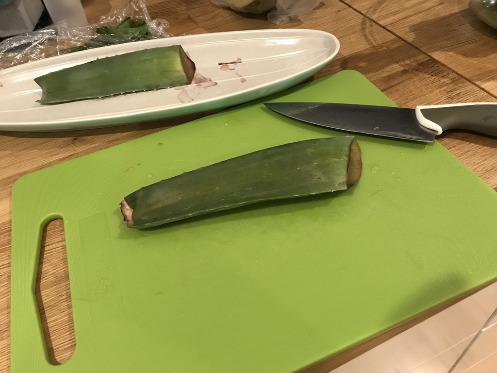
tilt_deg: -47.1
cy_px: 186
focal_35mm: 28
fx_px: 402
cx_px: 248
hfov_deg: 63.4
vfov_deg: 49.7
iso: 80
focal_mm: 3.99
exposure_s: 1/17
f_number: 1.8
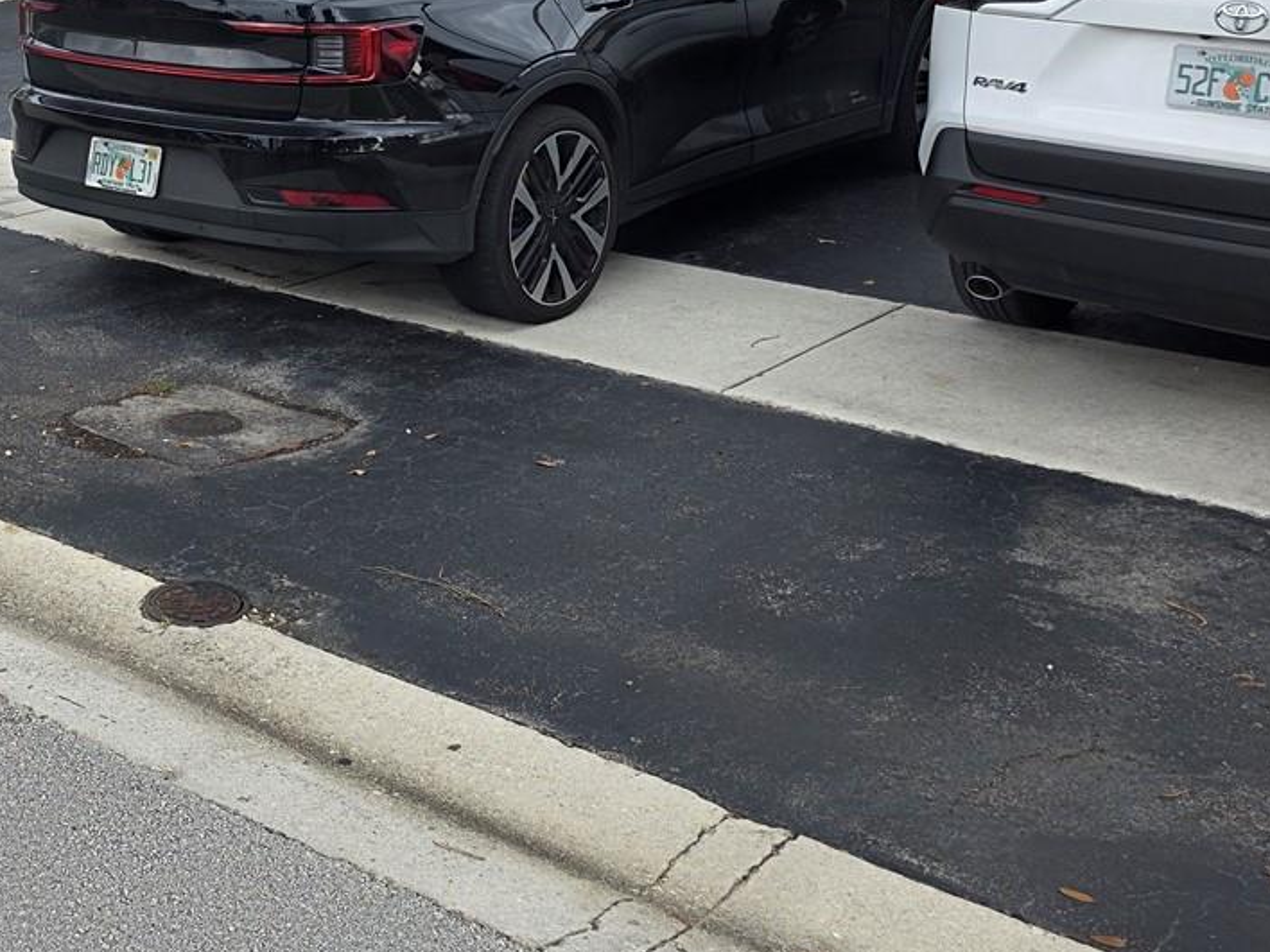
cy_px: 147
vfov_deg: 27.3
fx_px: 1908
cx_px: 102
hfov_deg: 34.5
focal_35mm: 52
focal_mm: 6.3
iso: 25
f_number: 1.7
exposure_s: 1/359
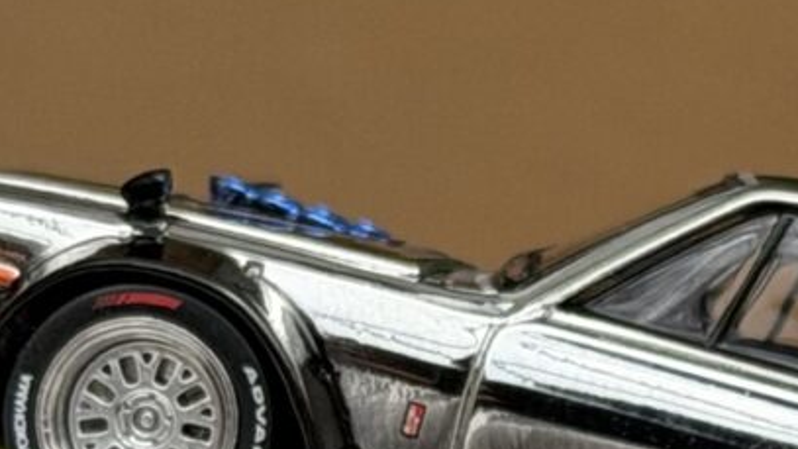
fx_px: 6962
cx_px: 908
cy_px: 1104
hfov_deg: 6.5
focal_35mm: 329
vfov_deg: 3.6
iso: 64
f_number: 1.78
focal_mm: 6.76
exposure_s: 1/493
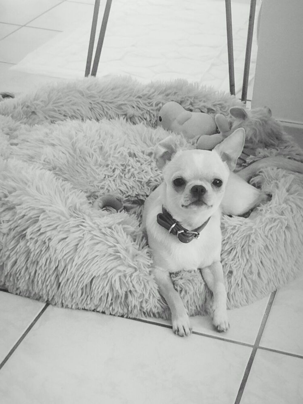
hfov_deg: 20.4
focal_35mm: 72
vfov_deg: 27.0
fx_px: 840
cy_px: 202
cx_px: 152
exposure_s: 1/33
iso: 400
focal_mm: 5.31
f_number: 1.7
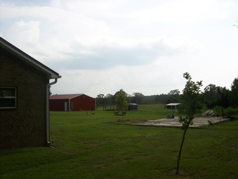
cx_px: 119
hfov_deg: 51.4
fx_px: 248
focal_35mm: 36
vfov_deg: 39.7
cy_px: 90
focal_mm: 6
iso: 80
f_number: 4.8
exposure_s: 1/645
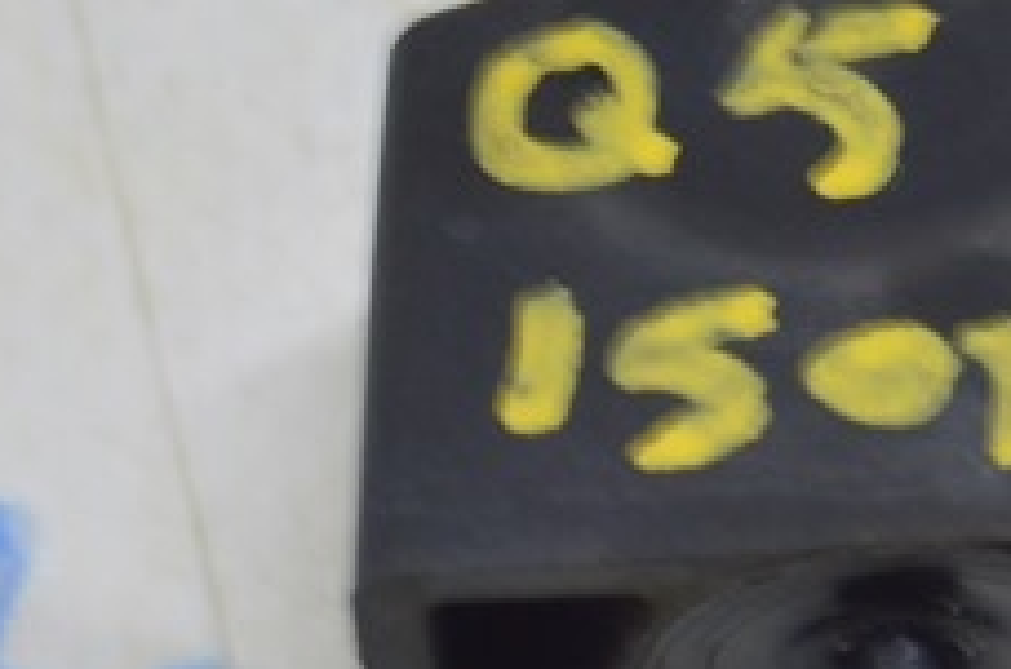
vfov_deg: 3.7
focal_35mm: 371
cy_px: 498
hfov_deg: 5.6
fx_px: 10404
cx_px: 882
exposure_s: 1/20
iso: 400
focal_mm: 55
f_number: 5.6
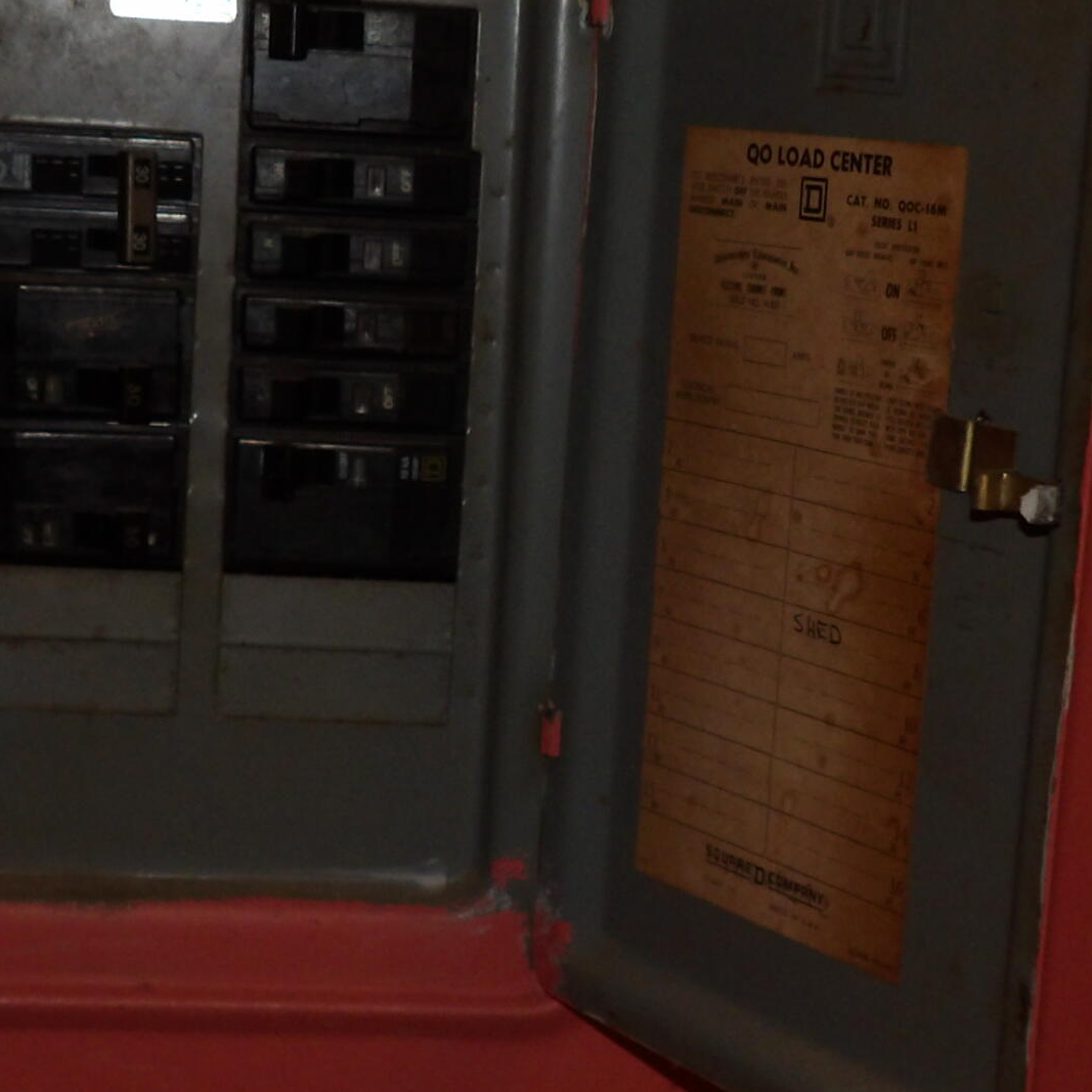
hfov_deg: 21.1
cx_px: 574
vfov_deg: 21.1
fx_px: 2927
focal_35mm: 82
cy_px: 527
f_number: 3.1
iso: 200
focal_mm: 5.9
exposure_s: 1/33
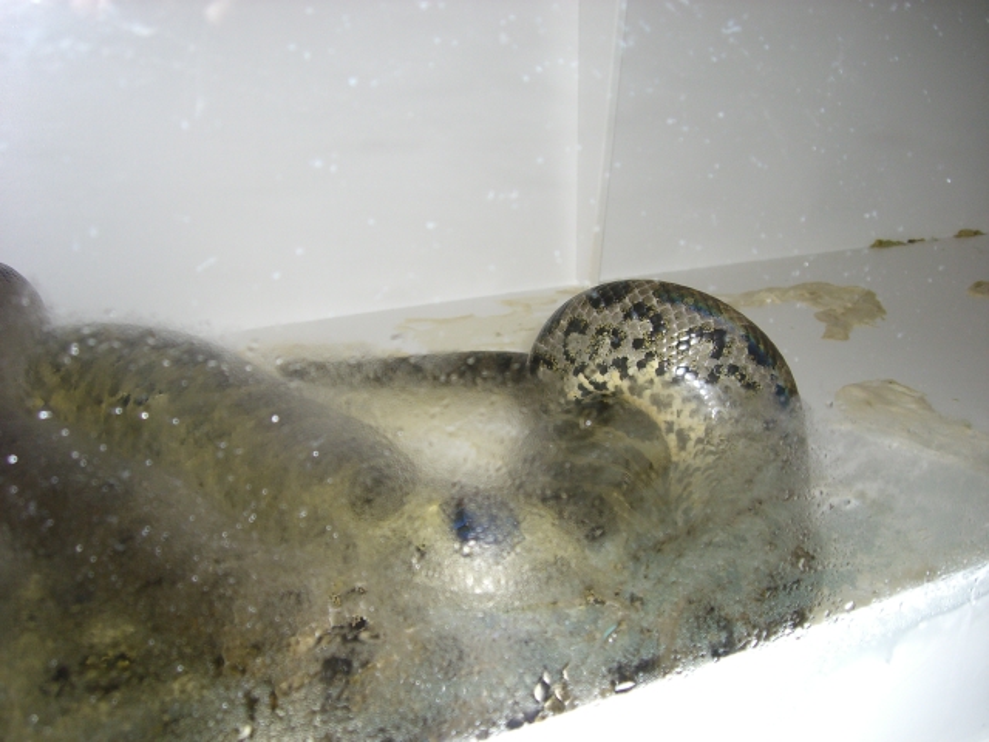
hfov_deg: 49.0
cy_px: 371
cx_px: 494
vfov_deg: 37.7
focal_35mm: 38
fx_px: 1086
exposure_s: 1/60
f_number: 2.7
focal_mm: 6.2
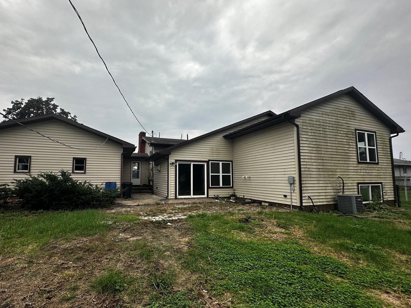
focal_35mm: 16
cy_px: 163
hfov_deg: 94.1
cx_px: 181
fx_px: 190
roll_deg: +0.6
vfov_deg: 78.0
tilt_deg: +6.0
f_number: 2.2
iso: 50
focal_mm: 2.22
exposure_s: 1/703
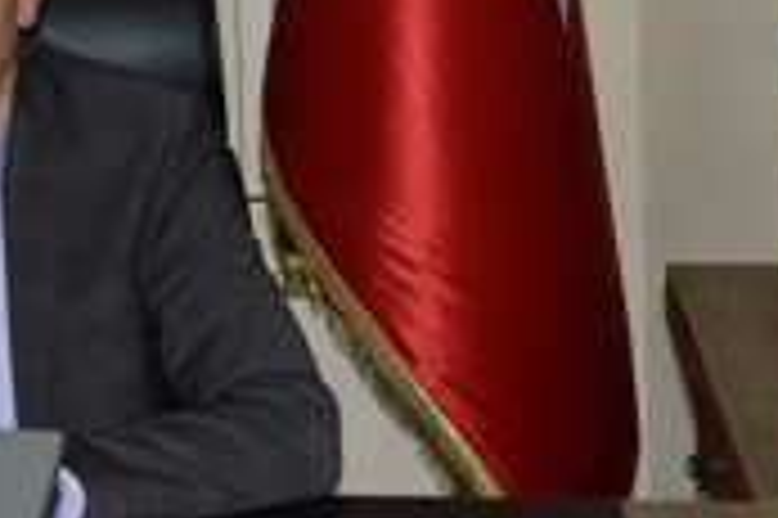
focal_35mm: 111
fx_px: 2397
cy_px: -169
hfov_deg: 17.8
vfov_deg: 11.9
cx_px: -90
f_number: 5
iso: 640
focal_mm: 30
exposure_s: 1/60
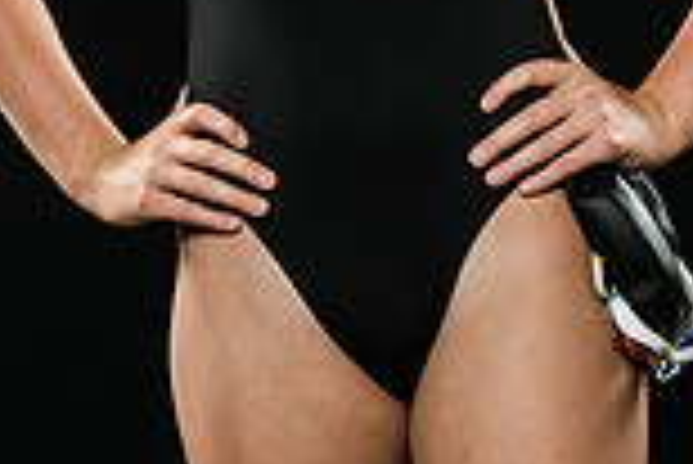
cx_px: 364
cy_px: -241
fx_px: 6667
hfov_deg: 6.0
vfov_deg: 4.0
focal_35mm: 346
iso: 320
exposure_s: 1/250
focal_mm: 92
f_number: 5.6
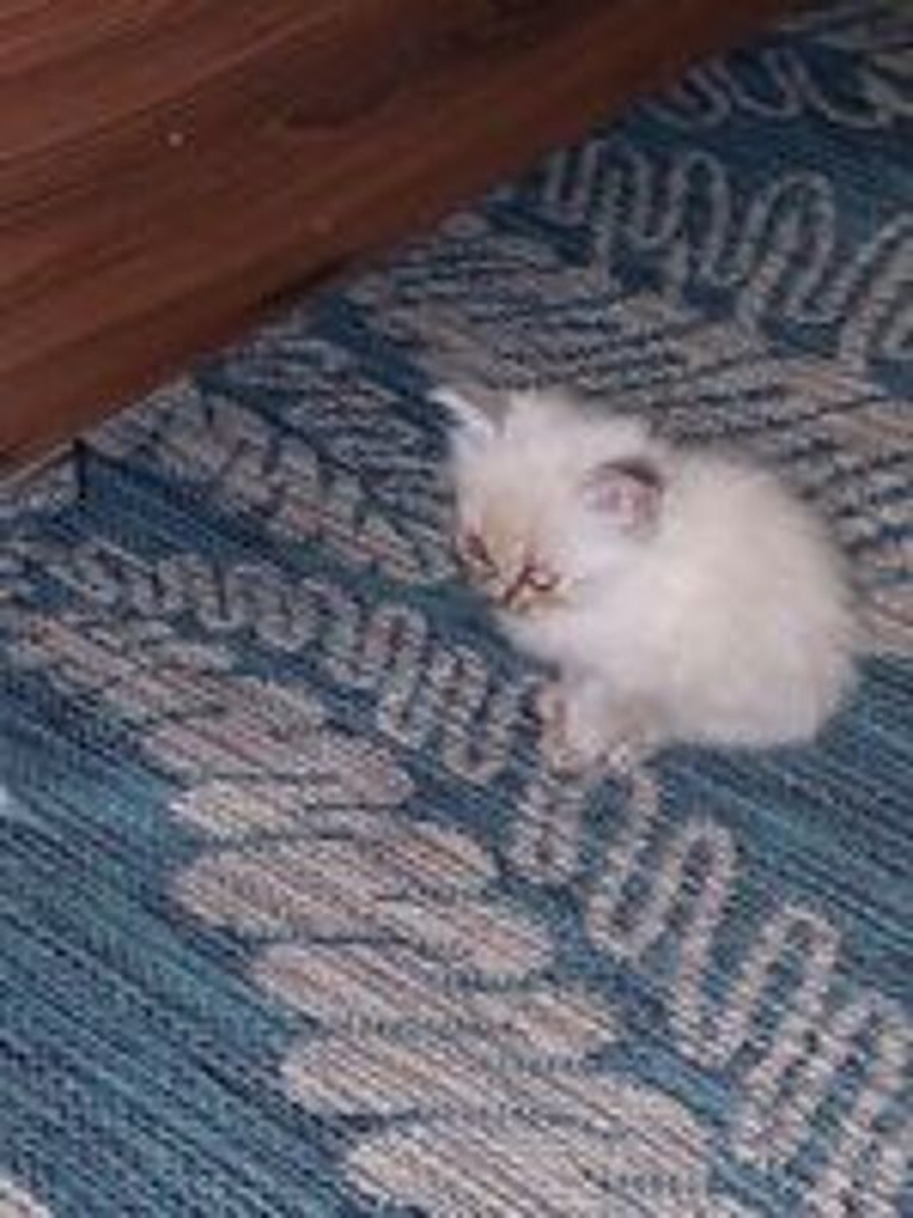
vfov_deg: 69.4
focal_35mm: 25
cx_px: 456
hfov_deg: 54.9
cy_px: 609
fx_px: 879
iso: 320
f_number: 1.8
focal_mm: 5.23
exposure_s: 1/50
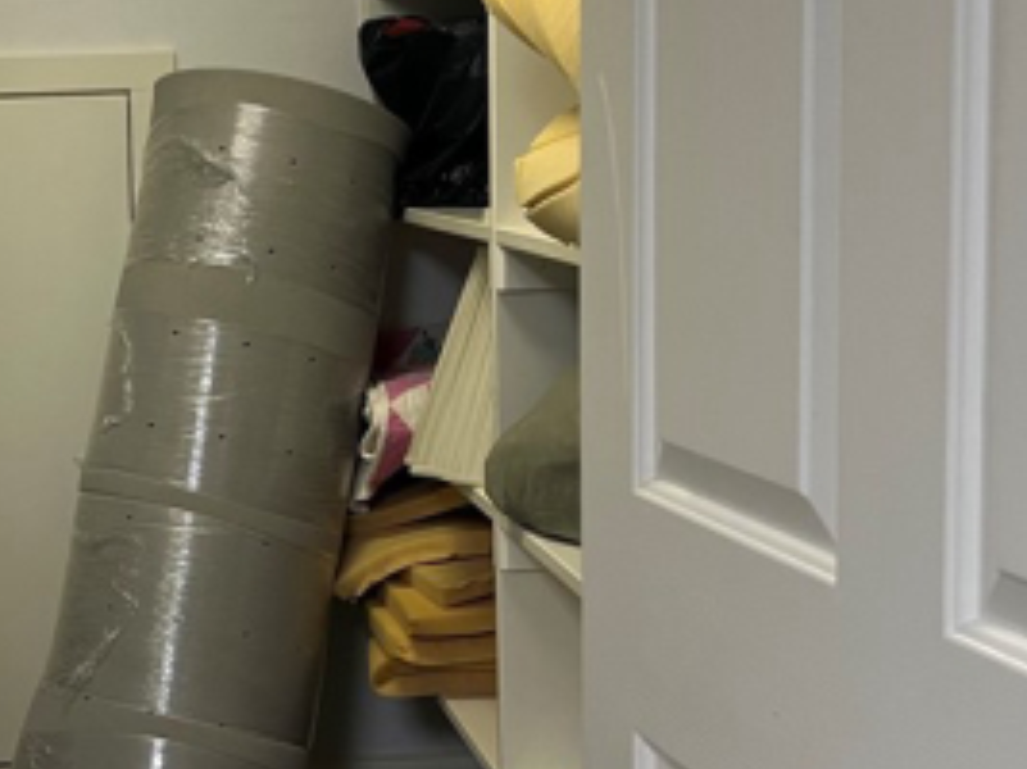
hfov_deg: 28.5
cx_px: 79
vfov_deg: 22.5
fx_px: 1928
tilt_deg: -5.9
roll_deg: +2.9
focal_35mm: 65
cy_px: 315
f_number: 1.5
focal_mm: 5.7
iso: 160
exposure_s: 1/60
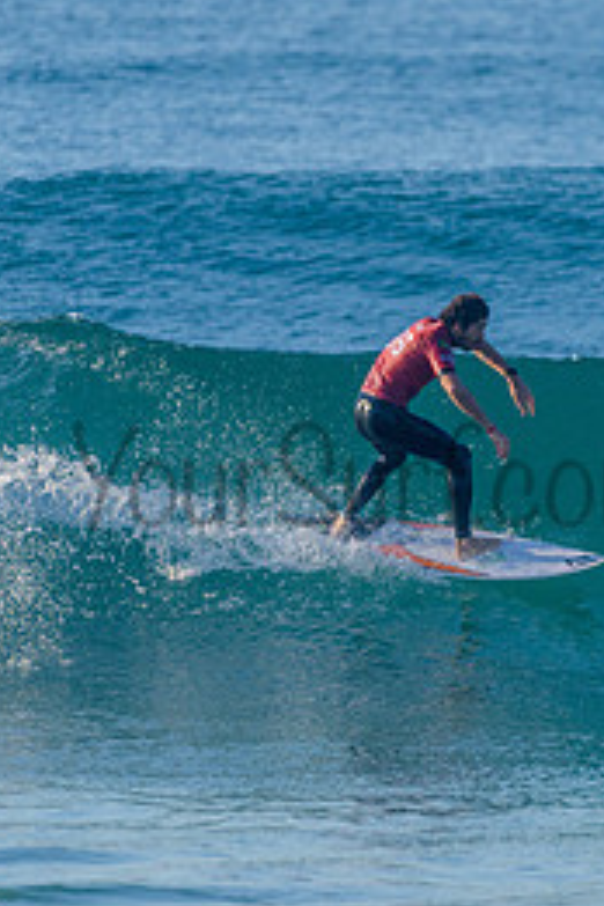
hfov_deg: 1.2
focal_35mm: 1113
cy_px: 446
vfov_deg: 1.9
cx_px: 430
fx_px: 28008
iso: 360
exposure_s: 1/2000
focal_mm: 500
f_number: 5.6
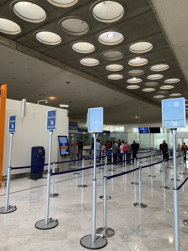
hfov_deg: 53.1
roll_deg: -0.1
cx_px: 94
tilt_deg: +5.1
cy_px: 126
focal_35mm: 26
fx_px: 188
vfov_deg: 67.3
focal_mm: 4.25
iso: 64
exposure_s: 1/121
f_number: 1.8
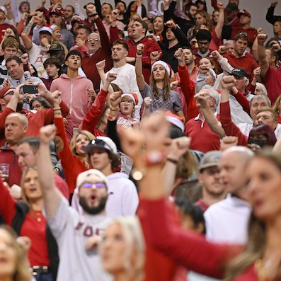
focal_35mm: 154
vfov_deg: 11.3
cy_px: 141
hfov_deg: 11.3
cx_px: 88
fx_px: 1414
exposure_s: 1/2000
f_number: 2.8
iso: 5000
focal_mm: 120
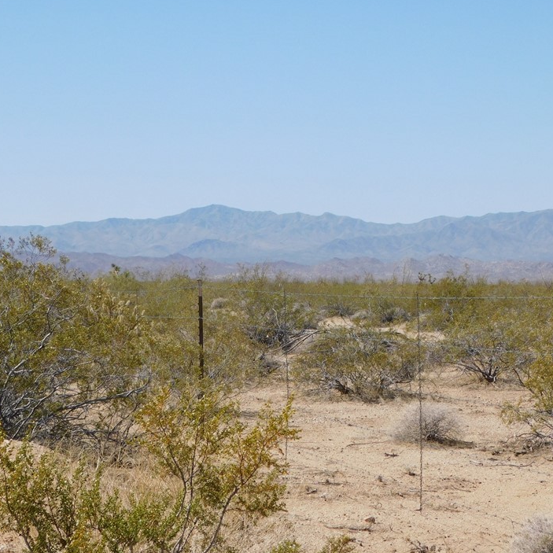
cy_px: 265
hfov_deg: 16.9
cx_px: 242
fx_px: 1862
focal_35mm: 103
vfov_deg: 16.9
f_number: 4.4
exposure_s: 1/1250
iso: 125
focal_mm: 14.2
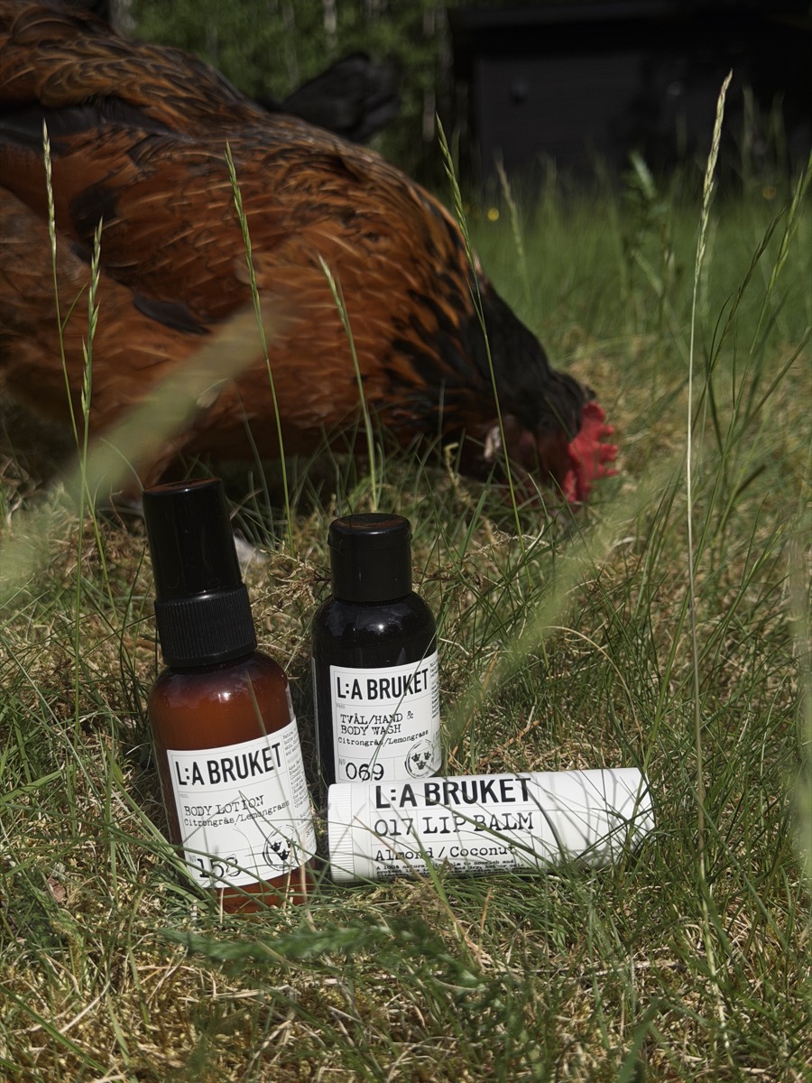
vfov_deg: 39.7
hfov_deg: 30.3
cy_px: 542
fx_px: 1501
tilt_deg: -11.4
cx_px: 406
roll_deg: +2.9
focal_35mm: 48
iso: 64
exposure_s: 1/9901
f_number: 1.78
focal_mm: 6.76
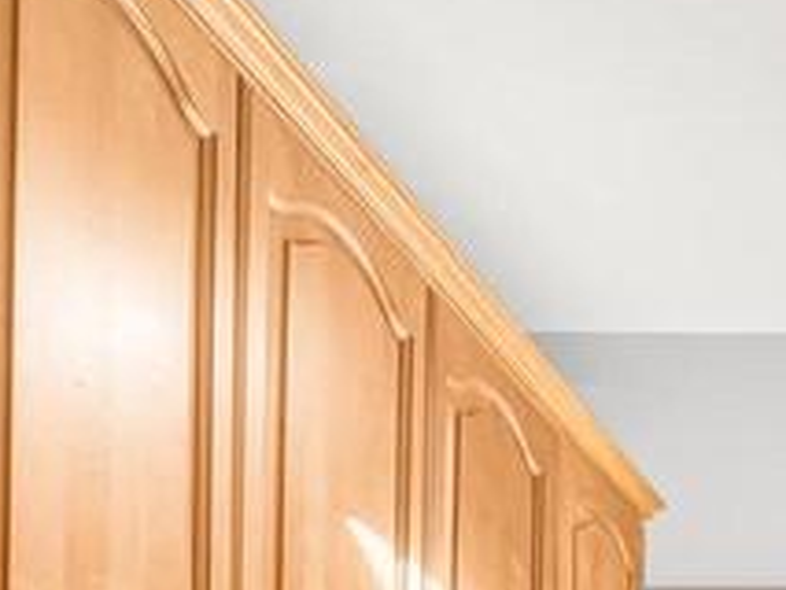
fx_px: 1681
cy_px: 1145
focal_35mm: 74
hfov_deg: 21.3
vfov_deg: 16.0
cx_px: 1244
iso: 1250
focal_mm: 16
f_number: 8
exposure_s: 1/8000
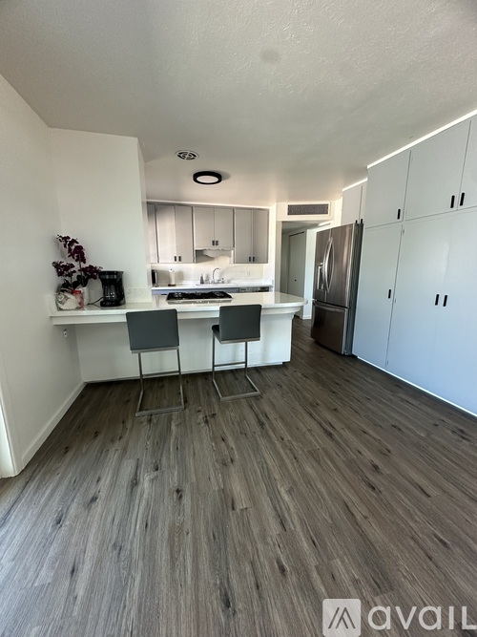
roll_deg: +0.0
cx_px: 238
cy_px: 318
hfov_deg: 85.7
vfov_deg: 102.1
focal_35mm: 14
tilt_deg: -10.8
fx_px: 257
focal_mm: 2.22
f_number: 2.2
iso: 320
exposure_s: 1/68
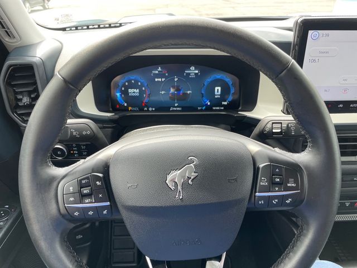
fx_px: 268
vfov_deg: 53.1
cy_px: 134
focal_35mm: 26
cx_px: 178
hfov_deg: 67.3
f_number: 1.6
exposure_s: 1/121
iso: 40
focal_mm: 4.2
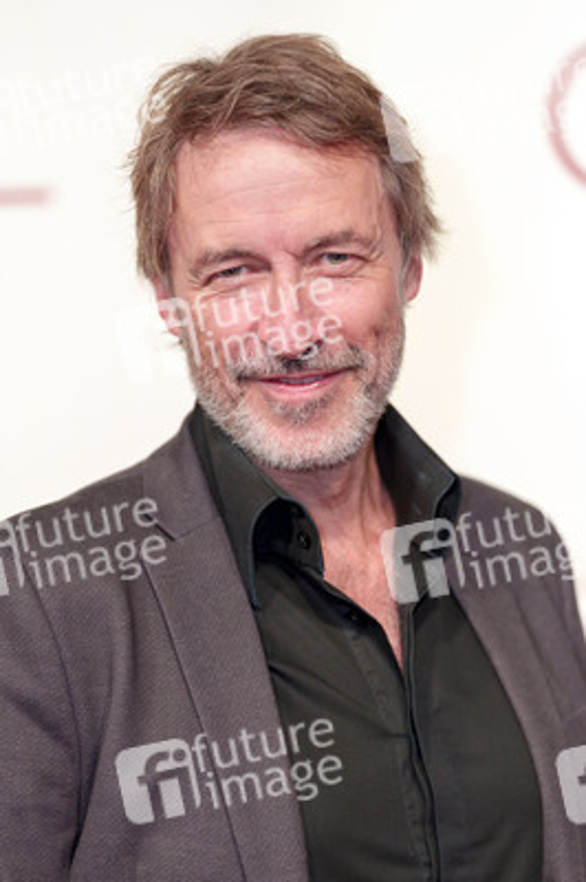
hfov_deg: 9.9
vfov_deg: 14.9
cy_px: 441
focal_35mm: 138
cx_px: 293
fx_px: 3375
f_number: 2.8
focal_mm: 138
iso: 320
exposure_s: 1/250
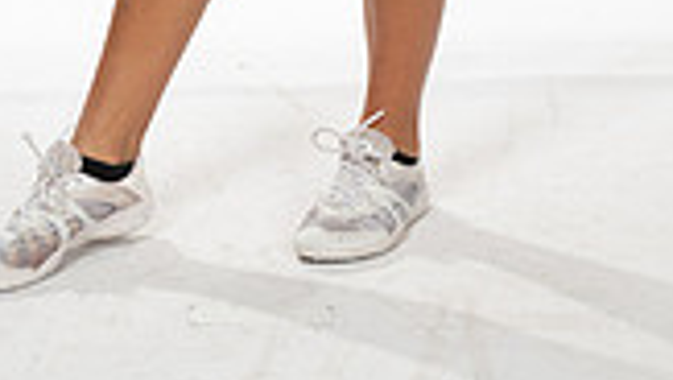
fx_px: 3197
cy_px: -516
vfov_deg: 6.5
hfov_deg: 12.0
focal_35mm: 179
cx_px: 334
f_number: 7.1
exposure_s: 1/320
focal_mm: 62
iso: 800
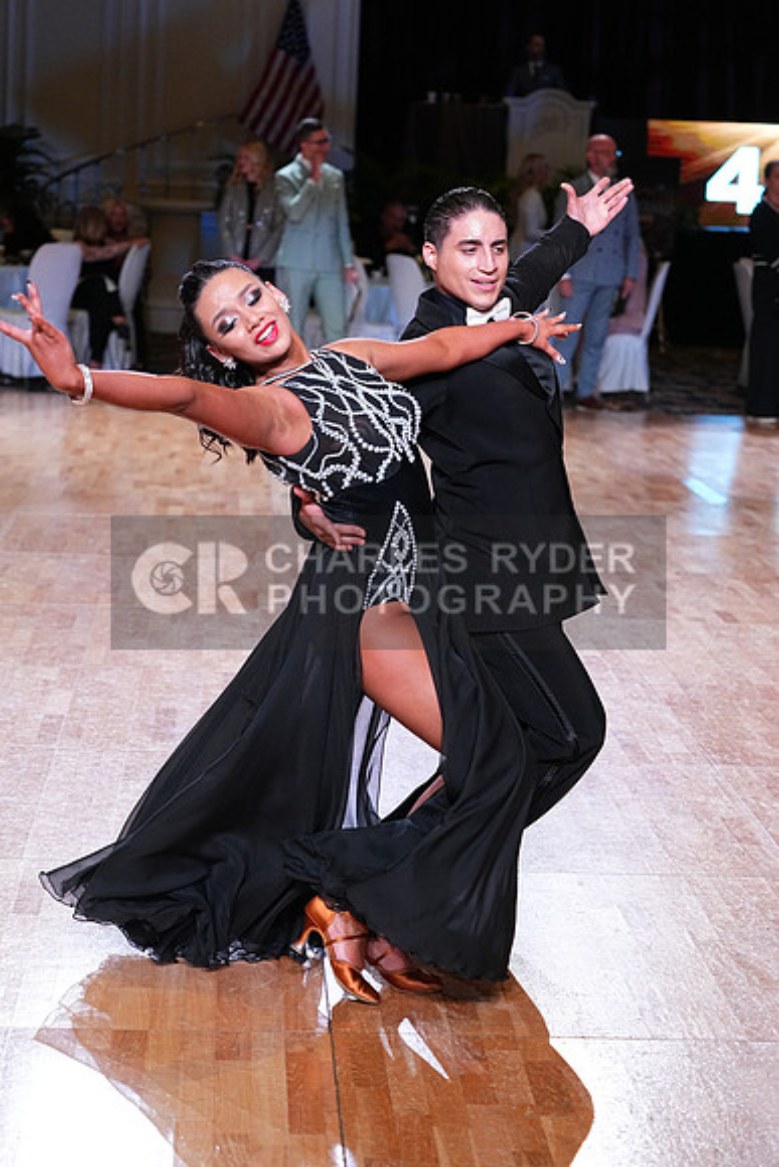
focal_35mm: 76
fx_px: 2465
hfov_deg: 18.0
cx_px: 390
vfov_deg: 26.6
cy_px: 584
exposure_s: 1/500
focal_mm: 76
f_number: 4
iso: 3200
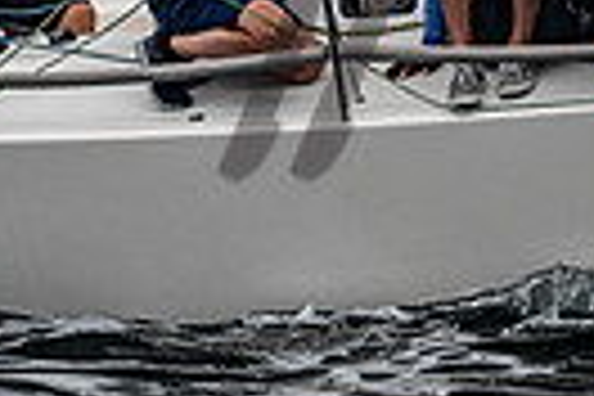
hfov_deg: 1.0
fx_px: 32585
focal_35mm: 1975
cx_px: -68
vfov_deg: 0.7
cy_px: -436
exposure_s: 1/5000
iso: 400
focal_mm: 400
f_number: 5.6
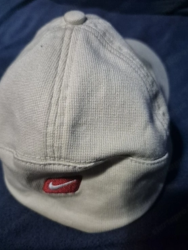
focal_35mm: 25
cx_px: 91
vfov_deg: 69.4
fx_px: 181
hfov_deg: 54.9
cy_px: 120
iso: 2000
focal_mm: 5.4
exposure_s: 1/100
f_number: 1.8
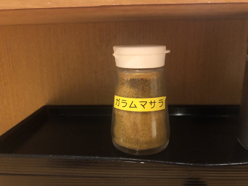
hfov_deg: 63.4
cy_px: 93
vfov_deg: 49.7
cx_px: 124
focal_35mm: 28
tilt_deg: -14.4
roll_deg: +0.9
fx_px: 201
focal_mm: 4
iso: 100
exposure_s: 1/5
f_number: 1.8
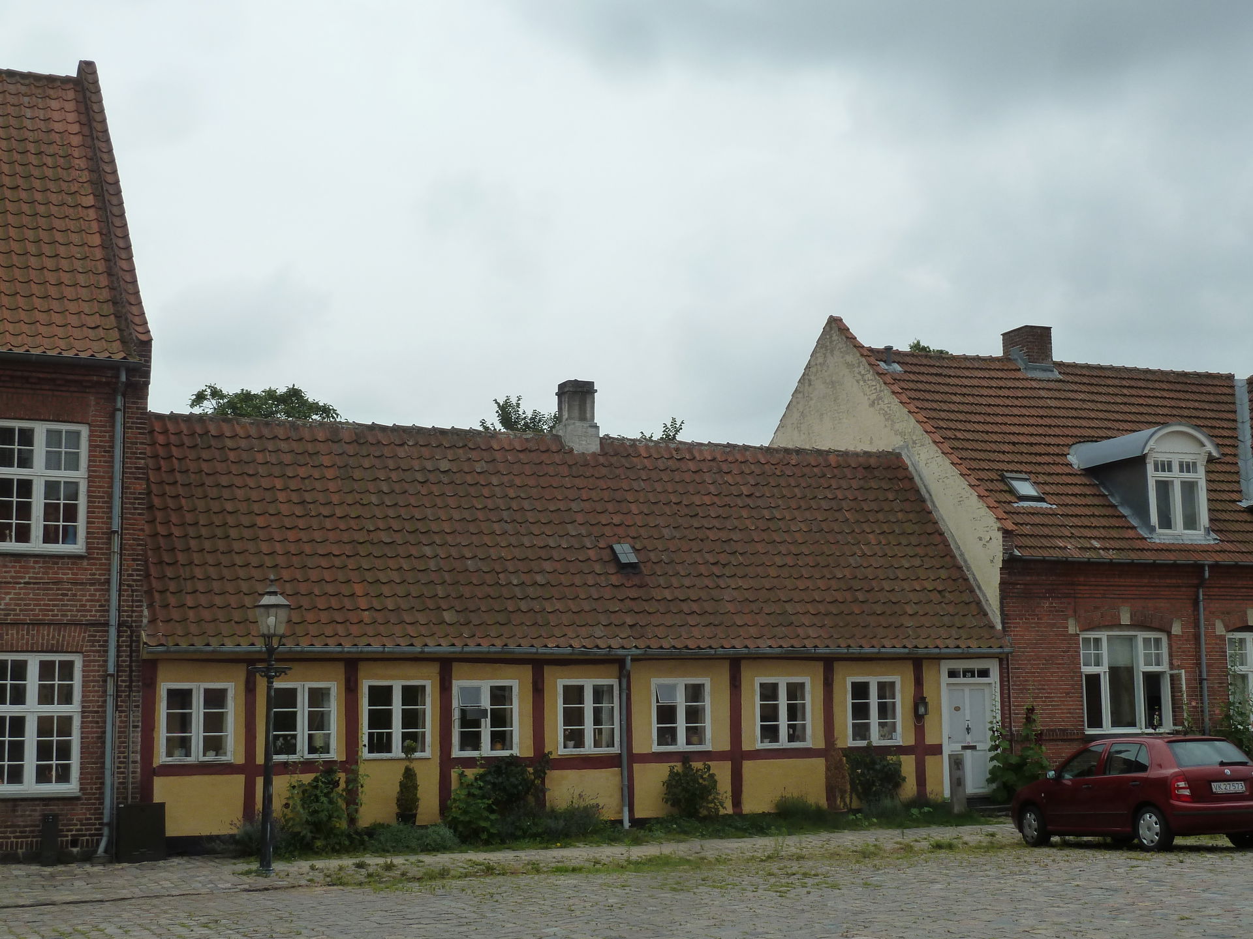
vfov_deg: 28.0
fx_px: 1882
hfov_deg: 36.8
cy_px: 470
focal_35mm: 52
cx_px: 626
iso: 125
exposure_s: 1/500
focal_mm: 8.5
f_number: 5
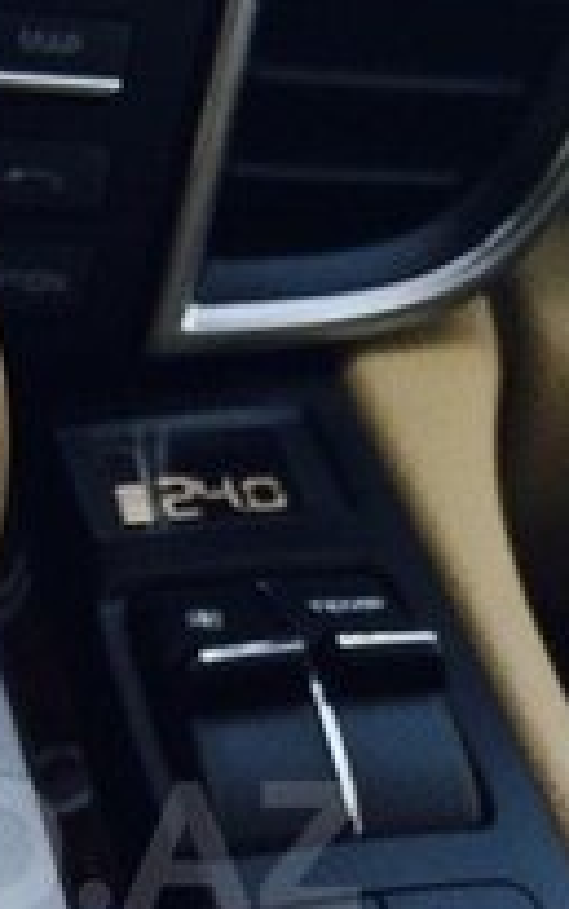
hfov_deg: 17.0
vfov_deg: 26.7
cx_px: -93
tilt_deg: -35.3
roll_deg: -5.0
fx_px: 1833
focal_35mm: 74
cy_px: 847
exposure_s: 1/391
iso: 32
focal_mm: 4.15
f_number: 2.2
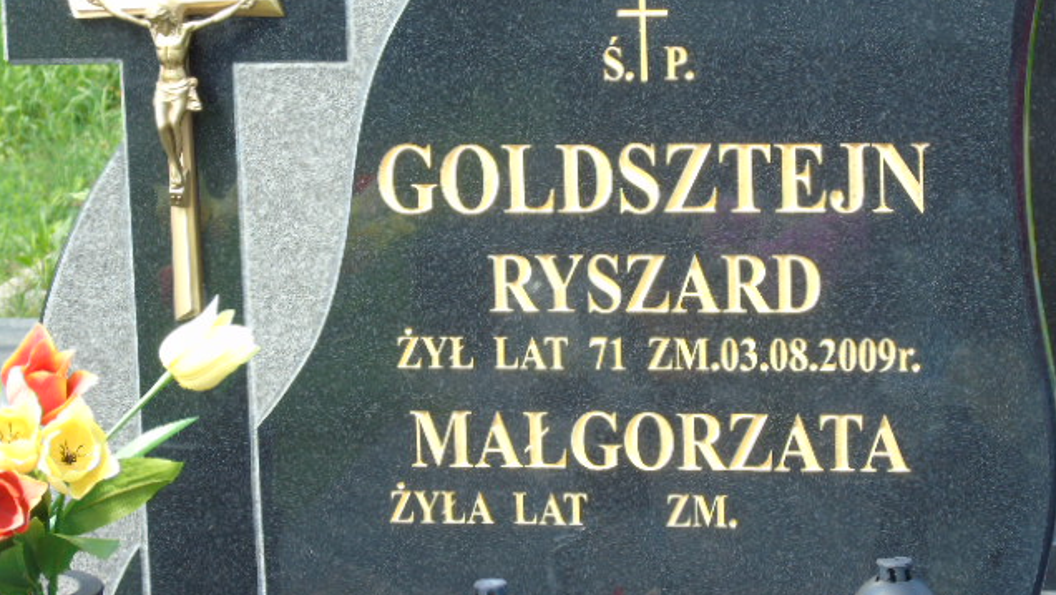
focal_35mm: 136
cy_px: 299
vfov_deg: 8.9
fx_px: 3809
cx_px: 530
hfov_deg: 15.8
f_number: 4.6
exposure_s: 1/60
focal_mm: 22
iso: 80
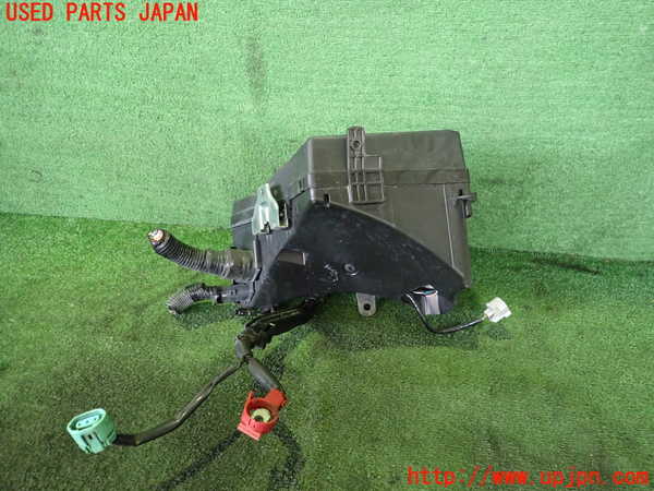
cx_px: 327
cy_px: 246
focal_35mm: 25
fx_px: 472
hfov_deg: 69.4
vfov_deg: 54.9
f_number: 2
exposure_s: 1/30
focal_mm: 4.5
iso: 640
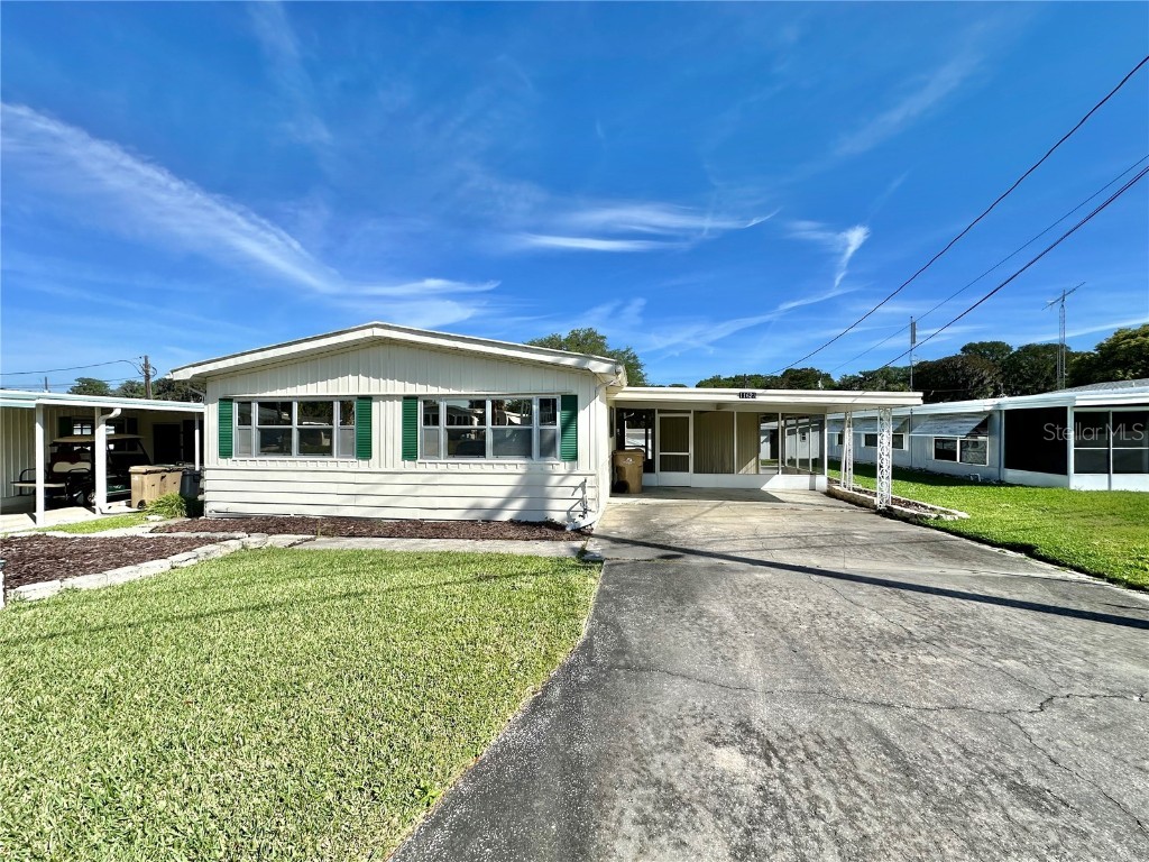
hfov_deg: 102.1
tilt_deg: +1.0
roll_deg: -0.3
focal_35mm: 14
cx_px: 574
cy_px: 431
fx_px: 465
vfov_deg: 85.7
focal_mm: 2.22
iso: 50
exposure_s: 1/2959
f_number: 2.2
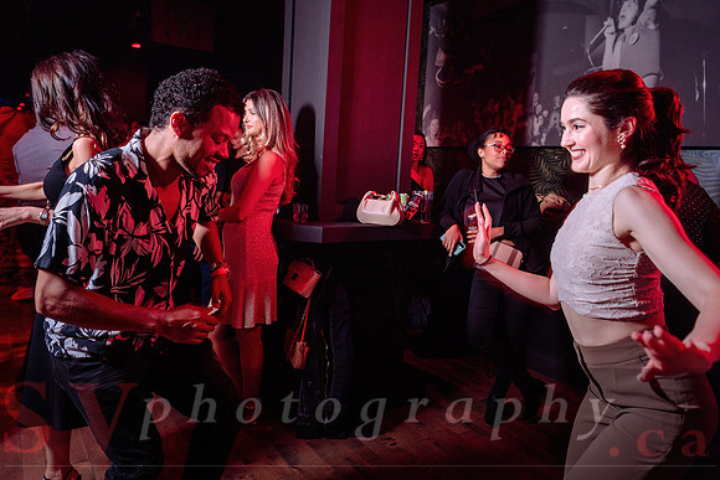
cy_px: 219
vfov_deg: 49.4
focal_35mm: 26
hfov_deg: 69.3
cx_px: 359
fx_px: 521
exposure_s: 1/30
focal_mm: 24
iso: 800
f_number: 3.2
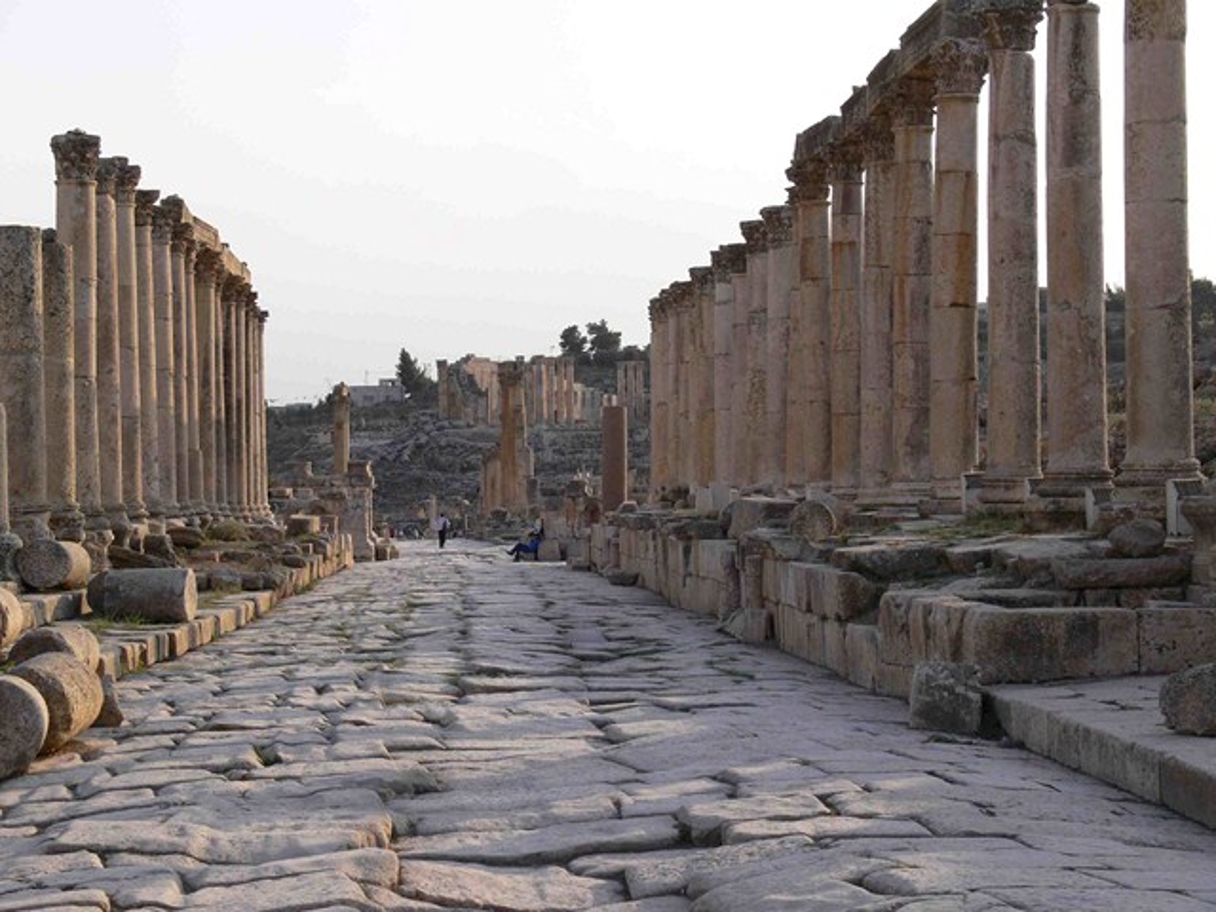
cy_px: 456
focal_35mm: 71
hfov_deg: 27.4
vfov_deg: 20.7
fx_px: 2494
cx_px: 608
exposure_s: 1/400
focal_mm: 15.1
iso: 100
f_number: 5
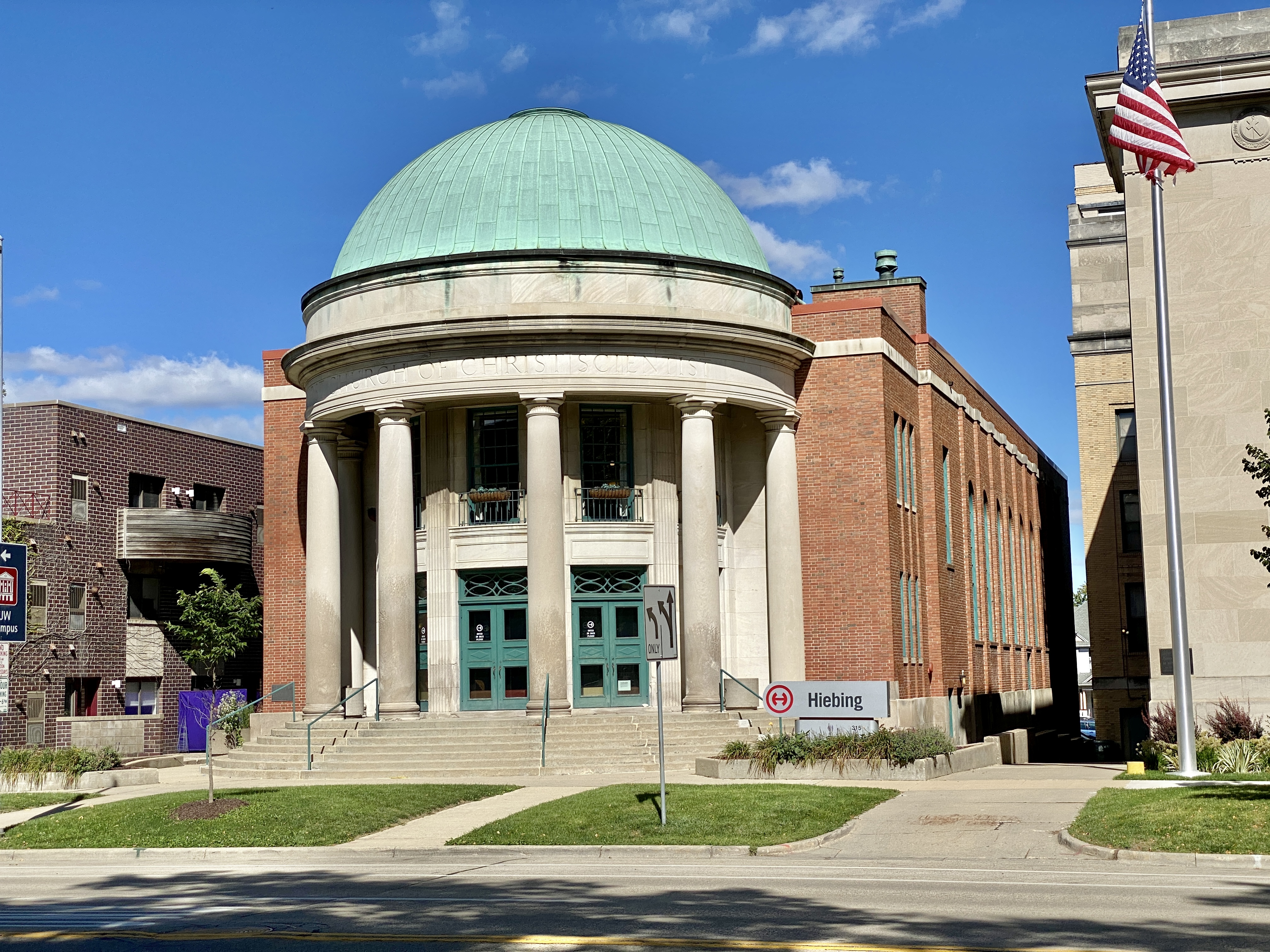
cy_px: 476
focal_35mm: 52
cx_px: 635
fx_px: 1908
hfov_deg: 36.8
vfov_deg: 28.0
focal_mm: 6
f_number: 2
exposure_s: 1/1996
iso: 20
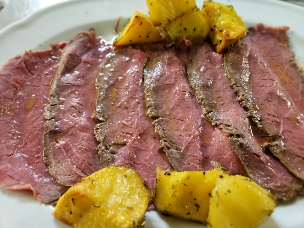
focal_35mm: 23
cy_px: 114
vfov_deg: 58.9
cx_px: 152
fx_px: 202
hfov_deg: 73.9
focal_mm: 5.4
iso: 250
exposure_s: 1/16.7
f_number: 1.8
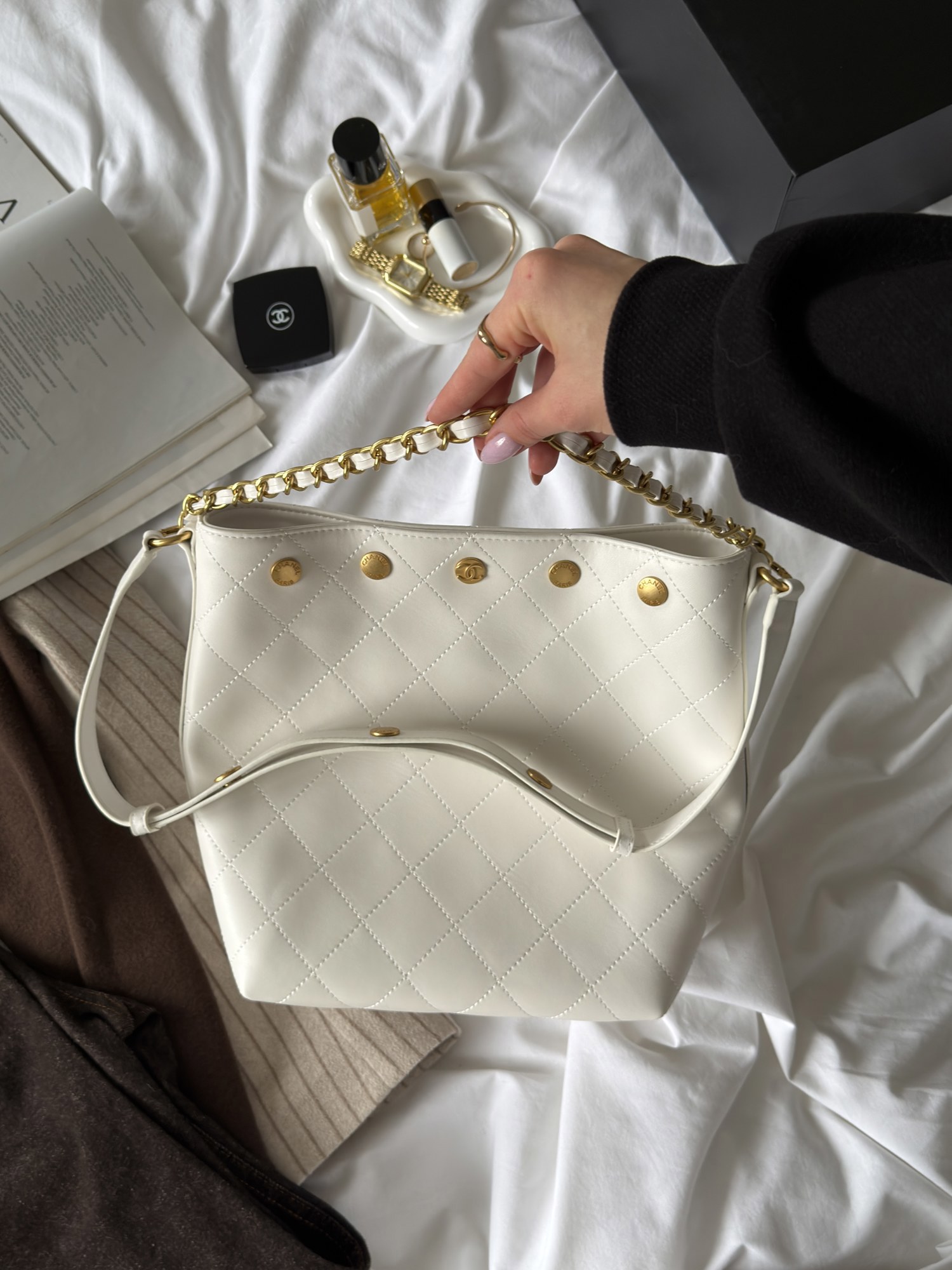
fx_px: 1283
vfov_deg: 52.6
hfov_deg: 40.7
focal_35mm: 35
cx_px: 476
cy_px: 635
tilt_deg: -76.9
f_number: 1.78
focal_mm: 6.76
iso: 100
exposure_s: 1/96
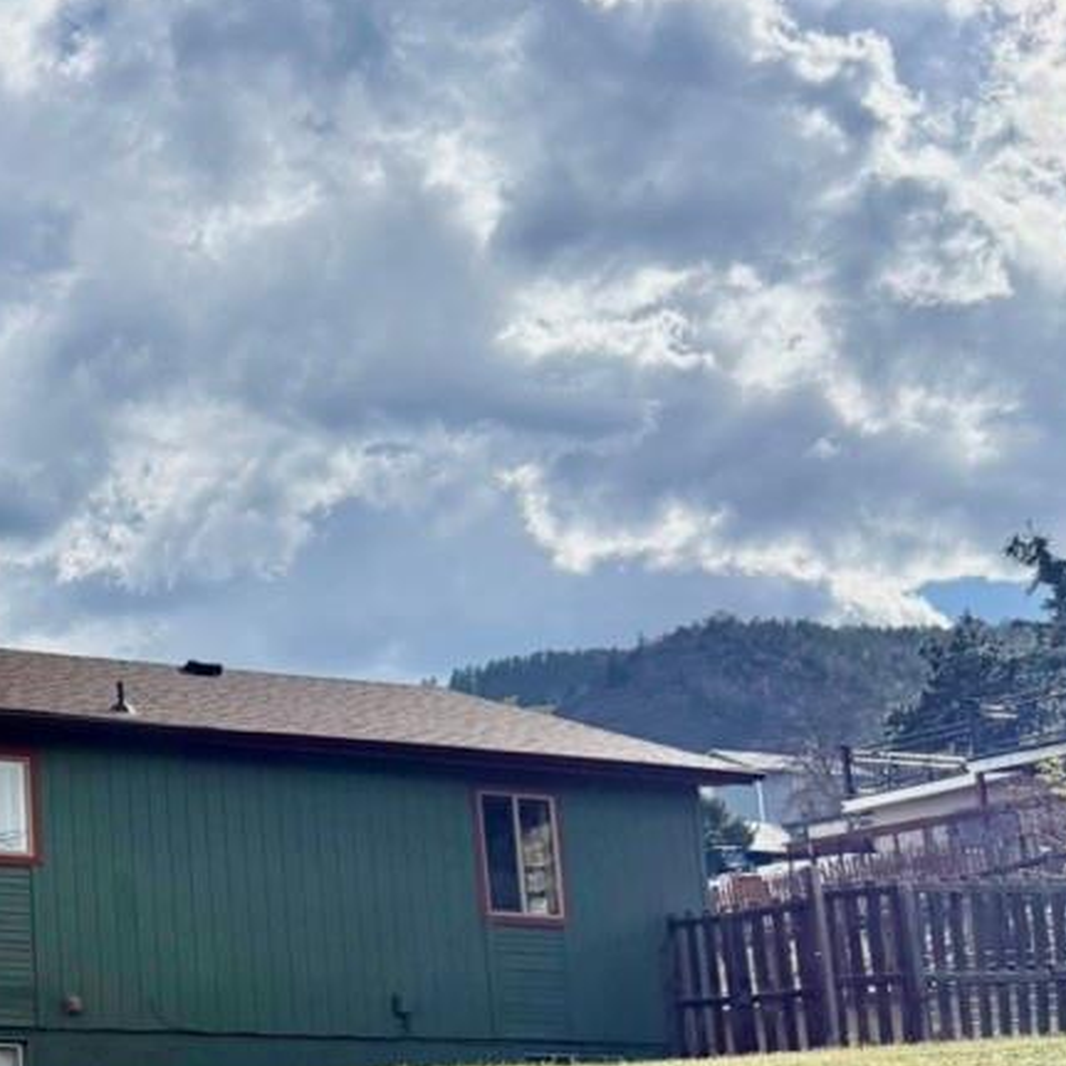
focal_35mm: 63
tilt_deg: +12.4
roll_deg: -0.1
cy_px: 774
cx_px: -326
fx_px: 2195
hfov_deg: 23.9
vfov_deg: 27.0
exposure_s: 1/10309
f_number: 1.78
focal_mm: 6.76
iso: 125
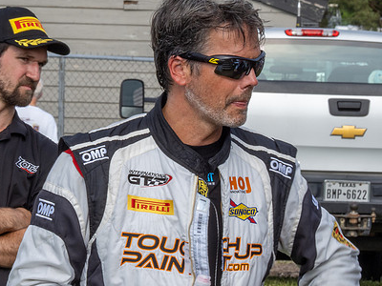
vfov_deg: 4.1
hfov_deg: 5.5
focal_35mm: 361
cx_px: 116
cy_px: 99
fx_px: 3984
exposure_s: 1/60
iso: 200
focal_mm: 100
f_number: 18
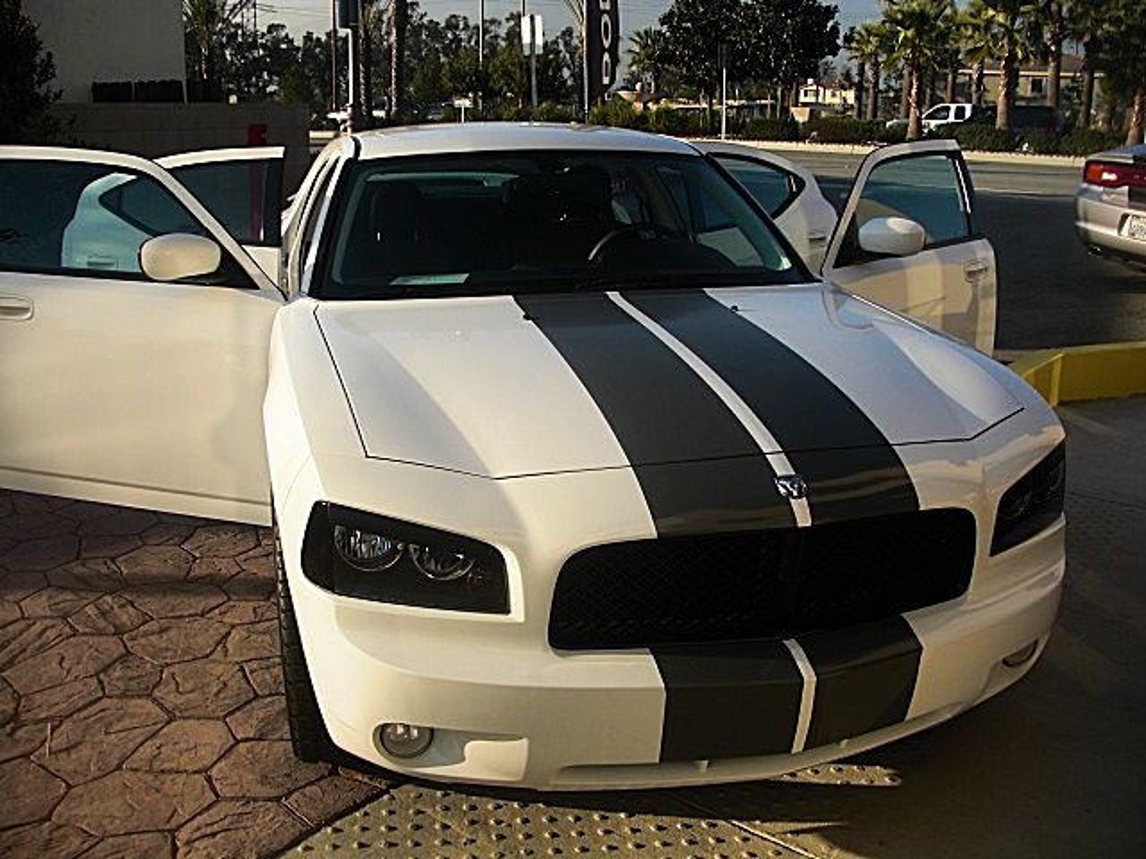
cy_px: 430
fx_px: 1192
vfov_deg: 39.7
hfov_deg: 51.4
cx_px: 573
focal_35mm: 36
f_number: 2.8
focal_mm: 6.3
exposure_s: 1/800
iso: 50
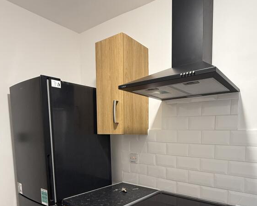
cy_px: 149
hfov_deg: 66.8
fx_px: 190
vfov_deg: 54.6
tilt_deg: -3.9
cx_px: 165
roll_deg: -0.3
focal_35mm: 25
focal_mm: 2.22
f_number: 2.2
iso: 250
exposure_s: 1/50
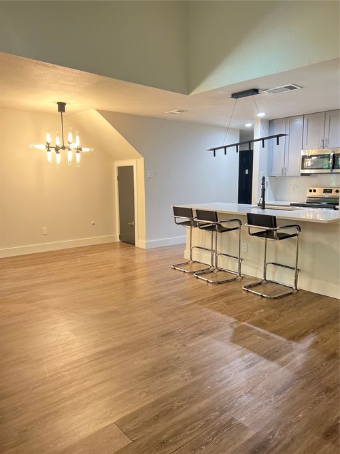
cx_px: 170
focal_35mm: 26
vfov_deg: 67.3
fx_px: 341
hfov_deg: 53.0
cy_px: 227
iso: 500
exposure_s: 1/60
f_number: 1.5
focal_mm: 5.7
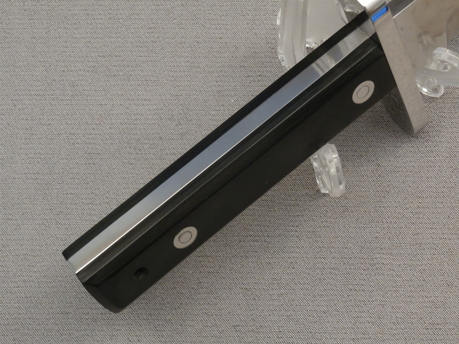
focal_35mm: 73
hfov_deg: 26.7
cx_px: 230
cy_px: 172
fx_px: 968
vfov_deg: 20.2
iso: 400
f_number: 4.5
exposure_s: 1/10
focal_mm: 13.06
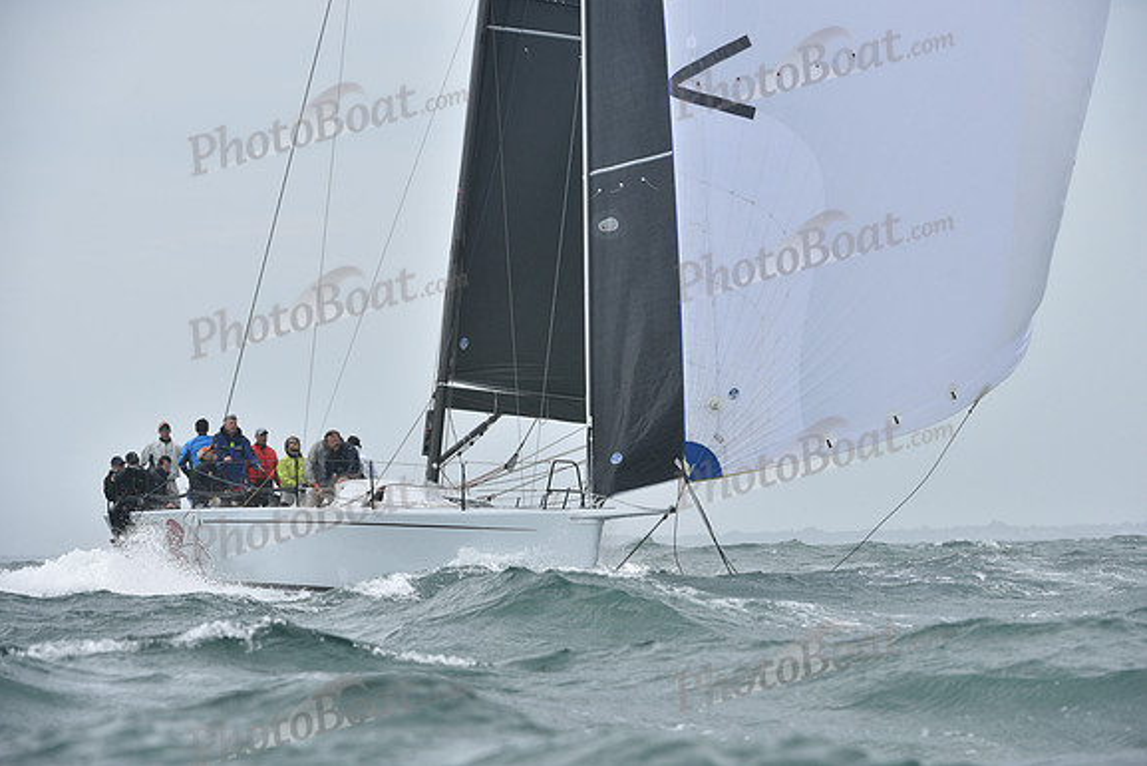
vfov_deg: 6.8
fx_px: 6405
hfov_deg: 10.2
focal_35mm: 201
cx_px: 573
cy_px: 383
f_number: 7.1
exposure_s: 1/1000
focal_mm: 200
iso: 320
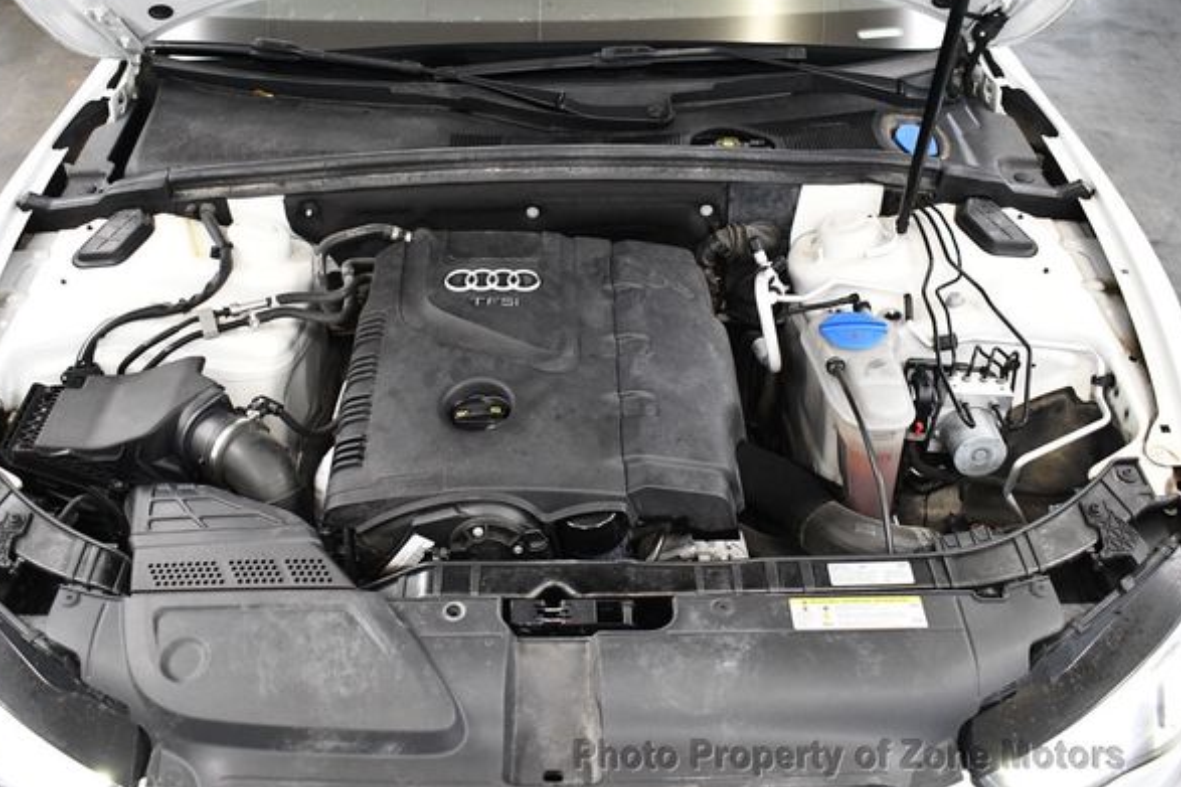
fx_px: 1181
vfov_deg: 36.8
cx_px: 549
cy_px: 364
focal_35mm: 36
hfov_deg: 53.1
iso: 3200
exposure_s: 1/125
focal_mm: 22
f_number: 3.8
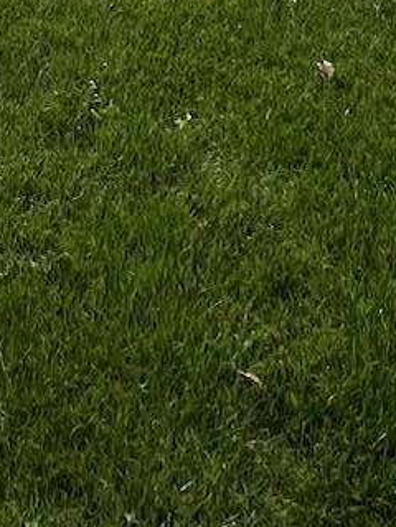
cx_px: -48
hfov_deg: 21.4
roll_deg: -1.1
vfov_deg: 17.0
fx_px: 991
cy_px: -627
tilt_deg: +5.4
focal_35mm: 65
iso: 32
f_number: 1.8
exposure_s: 1/3040
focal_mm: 1.57
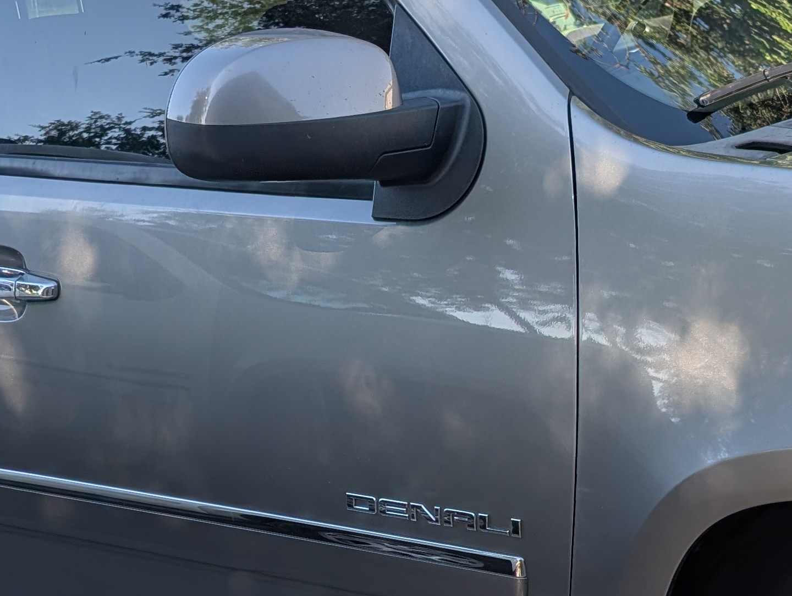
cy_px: 422
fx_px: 1558
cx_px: 378
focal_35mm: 68
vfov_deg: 21.5
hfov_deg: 28.5
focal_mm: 6.9
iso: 22
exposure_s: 1/4808
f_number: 1.68
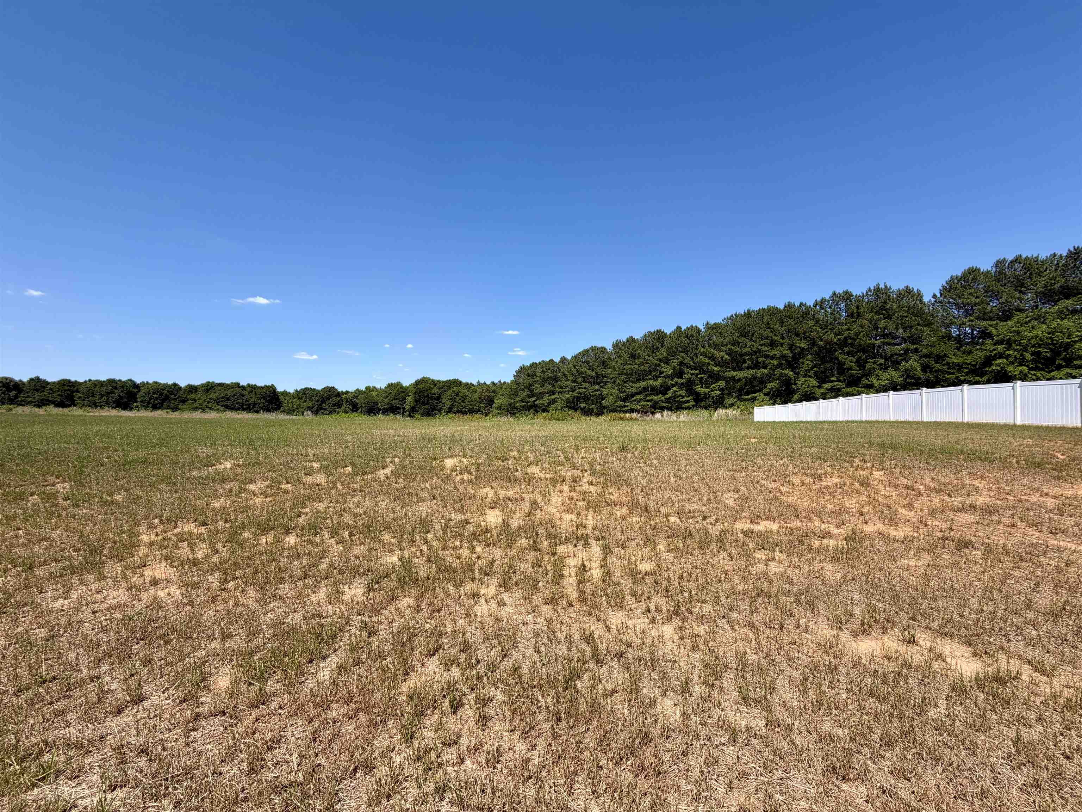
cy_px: 406
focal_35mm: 14
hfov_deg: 102.1
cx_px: 541
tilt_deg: -1.3
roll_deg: -0.4
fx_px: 438
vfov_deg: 85.7
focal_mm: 2.22
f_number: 2.2
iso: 25
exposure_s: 1/770
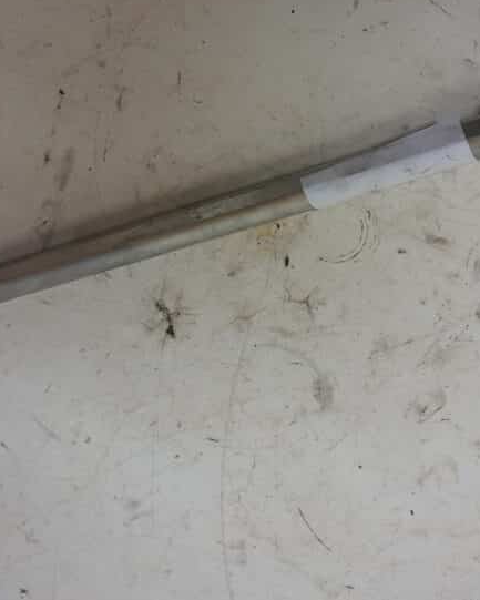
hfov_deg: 31.4
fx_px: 852
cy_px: 200
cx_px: 256
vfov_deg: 38.3
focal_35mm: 48
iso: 250
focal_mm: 3.98
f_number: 1.8
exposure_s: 1/50
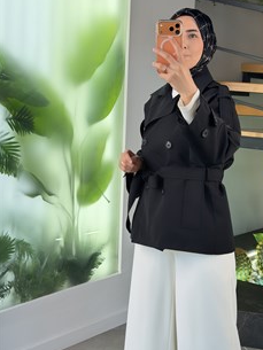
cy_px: 133
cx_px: 175
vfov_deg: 29.7
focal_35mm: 65
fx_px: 658
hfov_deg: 22.5
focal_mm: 6.76
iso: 125
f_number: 1.78
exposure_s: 1/204
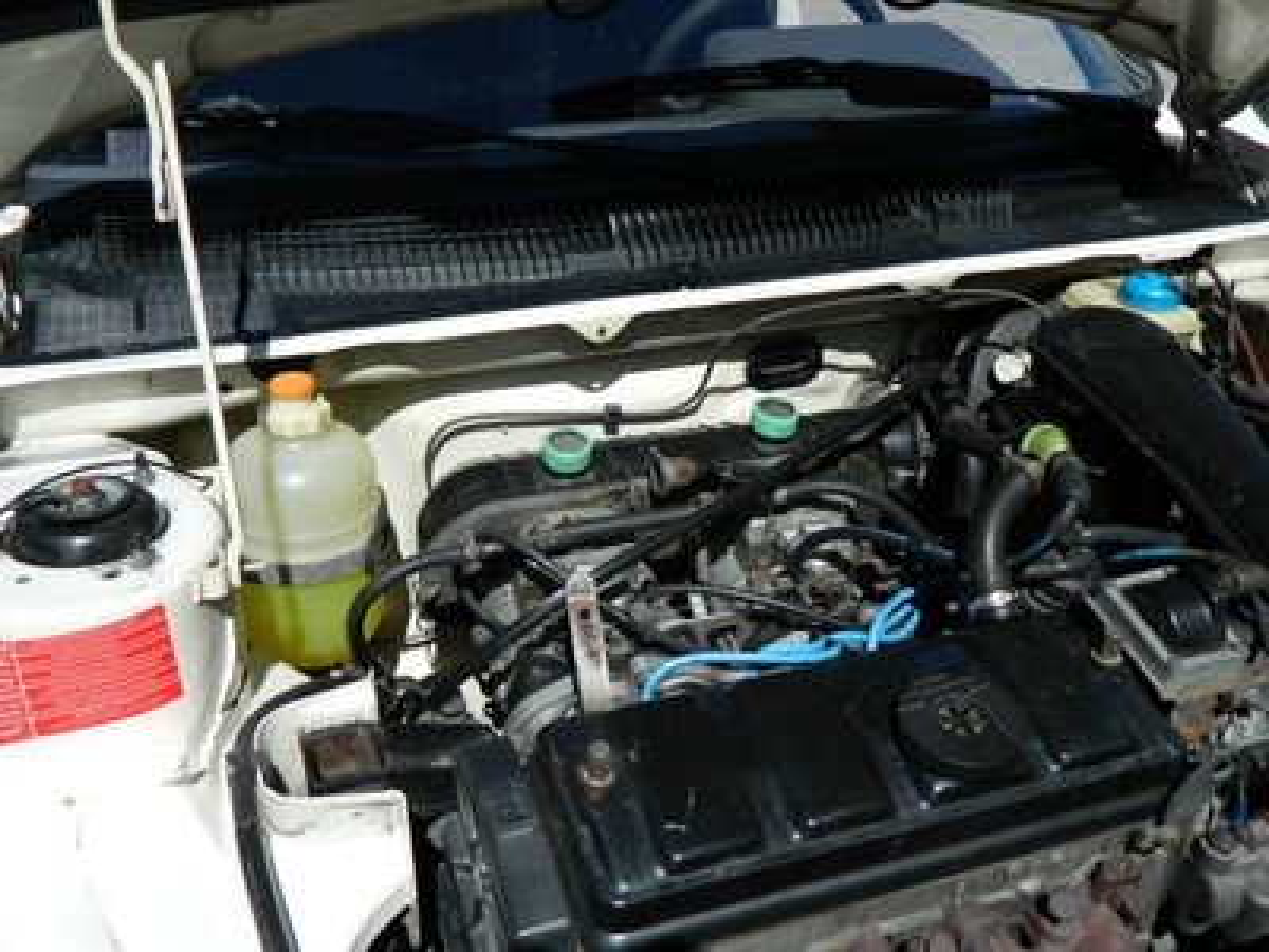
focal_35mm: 35
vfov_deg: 40.7
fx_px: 1283
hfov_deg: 52.6
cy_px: 476
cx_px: 634
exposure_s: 1/200
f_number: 9.4
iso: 80
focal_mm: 6.2
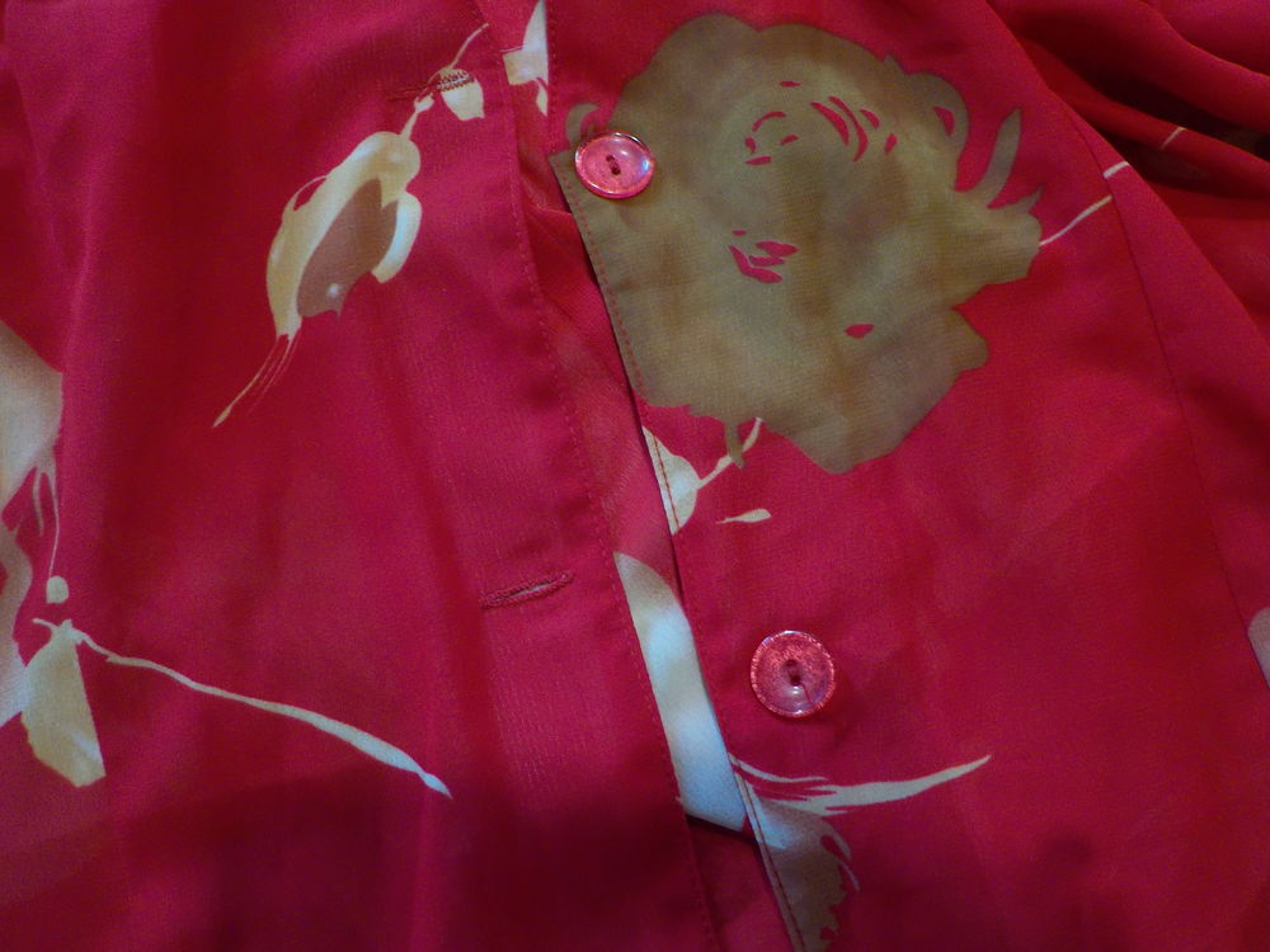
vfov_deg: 46.8
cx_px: 635
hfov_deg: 60.0
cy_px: 476
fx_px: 1101
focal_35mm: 30
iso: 250
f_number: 3.3
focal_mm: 4.1
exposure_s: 1/30
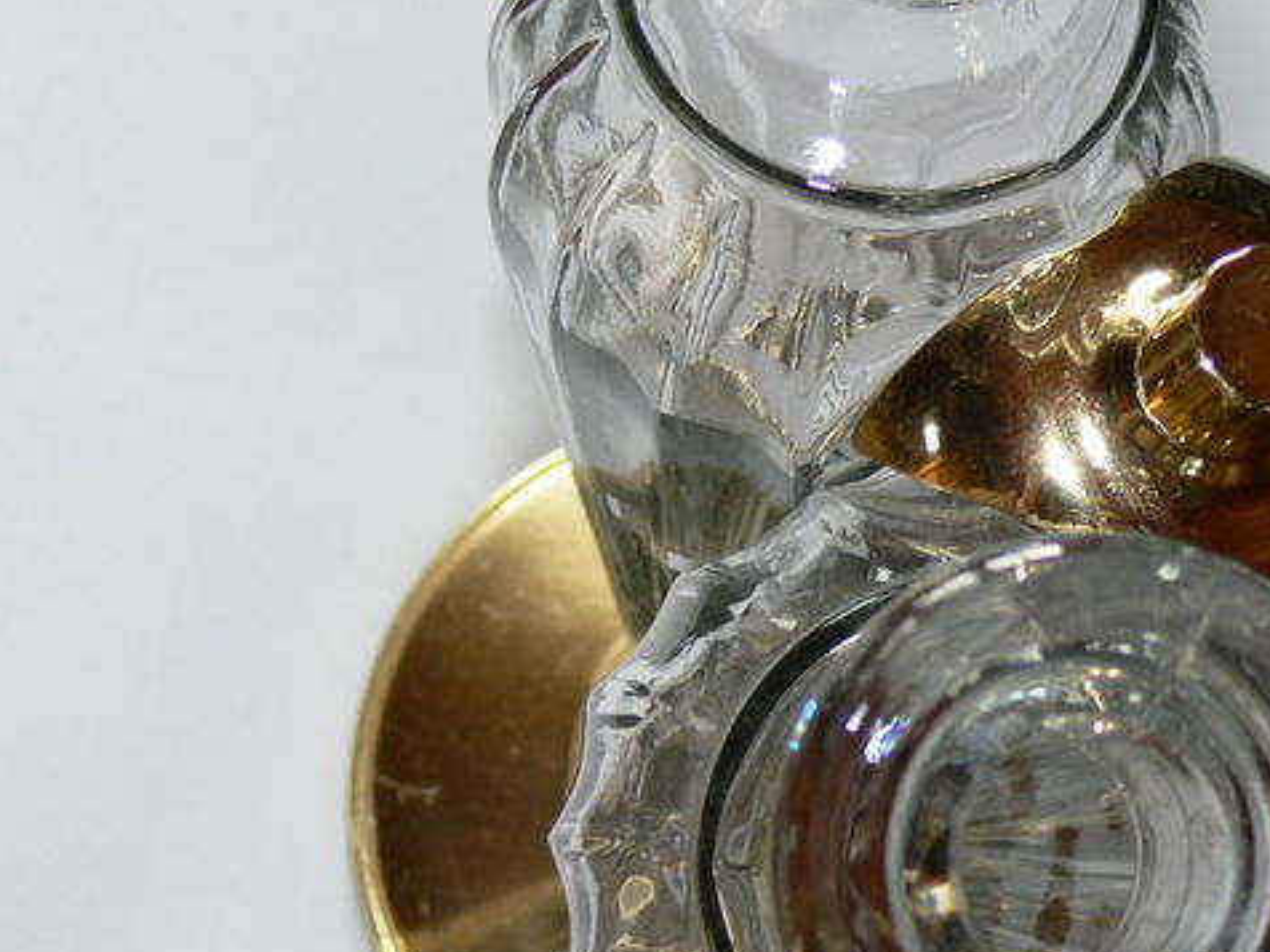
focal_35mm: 105
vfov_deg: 14.1
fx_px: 3852
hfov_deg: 18.5
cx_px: 1051
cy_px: 392
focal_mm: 9.9
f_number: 3.2
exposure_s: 1/40
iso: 80
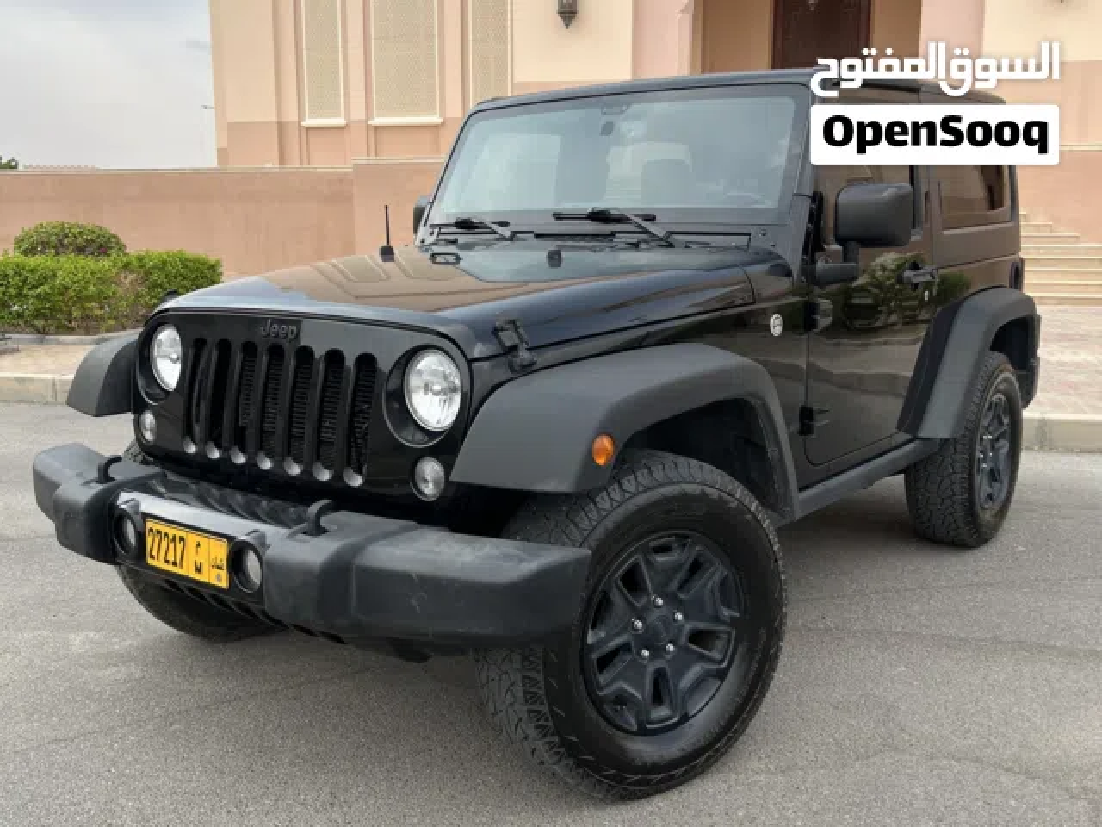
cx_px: 551
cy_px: 414
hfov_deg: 67.3
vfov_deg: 53.1
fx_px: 828
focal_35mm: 26
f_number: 1.5
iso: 50
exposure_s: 1/1009
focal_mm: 5.7
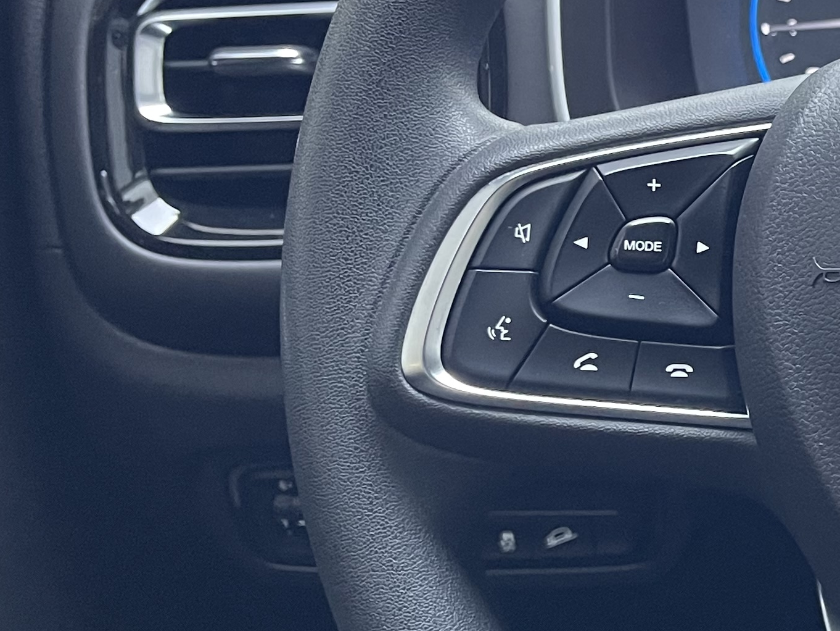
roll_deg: -0.6
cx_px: 1101
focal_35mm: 74
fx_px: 1796
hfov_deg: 23.2
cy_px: 333
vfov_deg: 19.9
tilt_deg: -25.8
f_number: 1.6
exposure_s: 1/33
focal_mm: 5.1
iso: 400
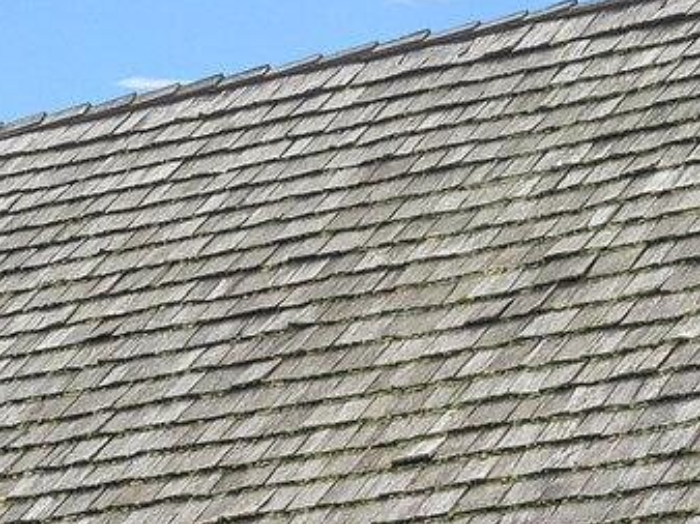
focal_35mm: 210
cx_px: -942
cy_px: 1376
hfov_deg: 8.6
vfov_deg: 6.6
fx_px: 4244
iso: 320
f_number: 8
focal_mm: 24
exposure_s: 1/15
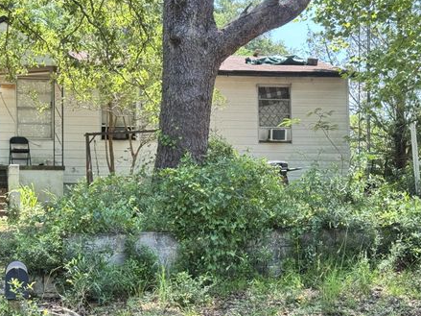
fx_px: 851
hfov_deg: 27.5
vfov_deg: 21.0
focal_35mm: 70
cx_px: 124
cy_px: 161
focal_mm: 6.76
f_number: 1.78
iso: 64
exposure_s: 1/263
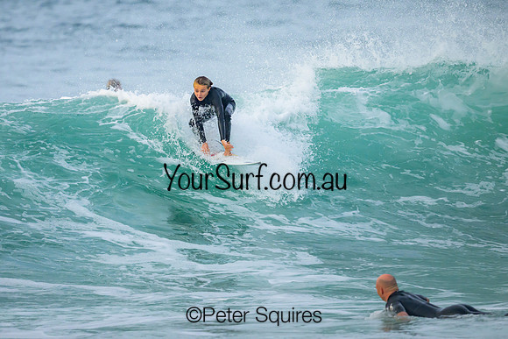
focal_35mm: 1013
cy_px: 142
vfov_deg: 1.4
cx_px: 186
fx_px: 14299
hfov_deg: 2.0
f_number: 6.3
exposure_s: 1/2000
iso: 1100
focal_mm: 800
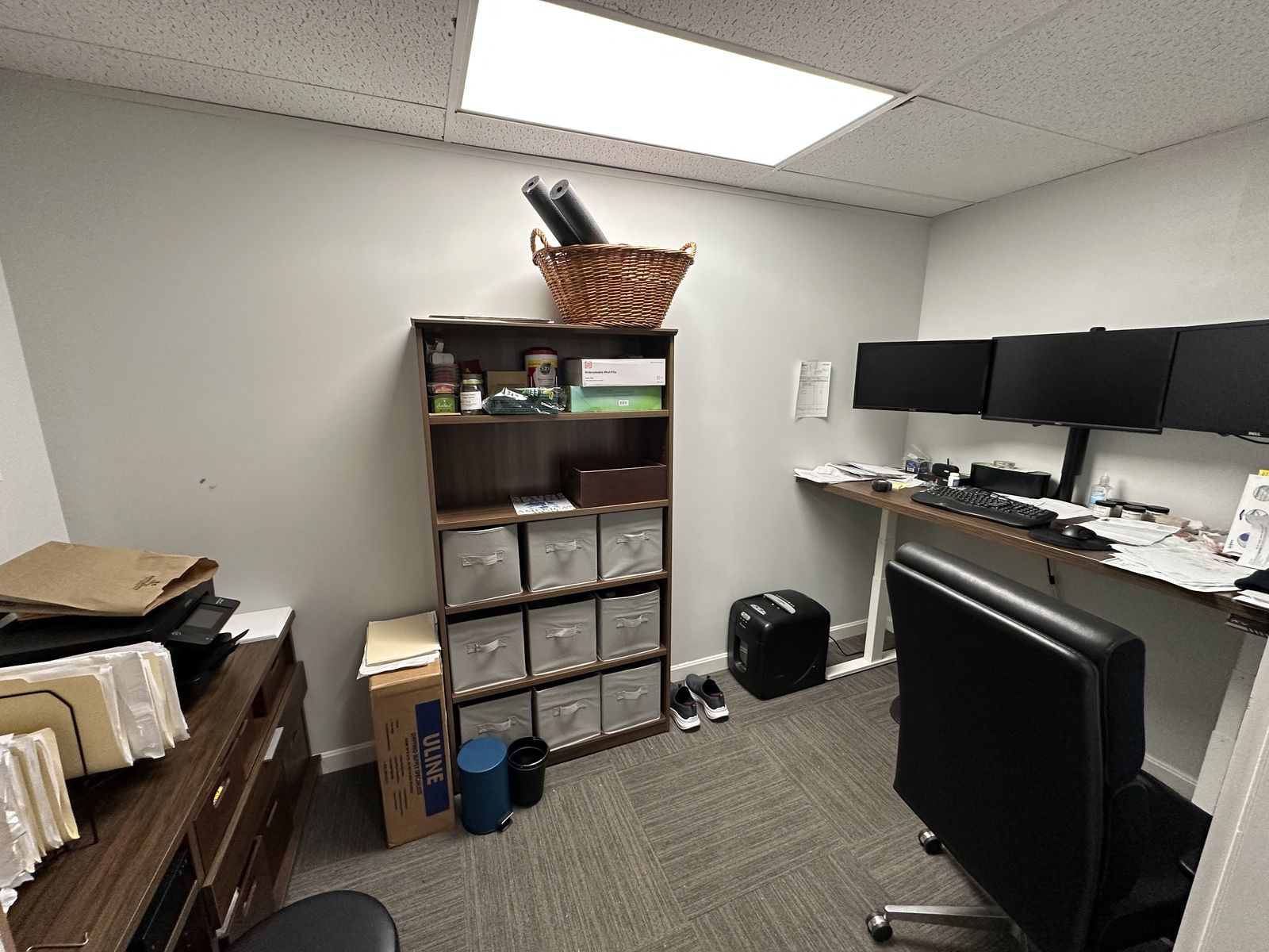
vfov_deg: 85.7
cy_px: 476
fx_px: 513
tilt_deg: -8.6
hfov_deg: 102.1
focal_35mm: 14
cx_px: 634
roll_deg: +0.2
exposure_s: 1/120
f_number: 2.2
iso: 250
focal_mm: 2.22
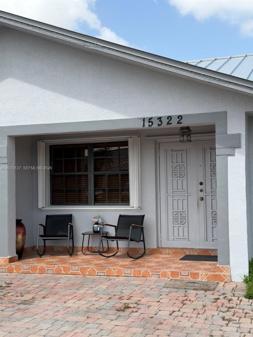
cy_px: 168
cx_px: 126
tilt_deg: +2.2
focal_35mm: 48
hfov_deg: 30.3
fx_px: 468
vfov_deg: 39.7
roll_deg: +1.1
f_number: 1.78
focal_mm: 6.76
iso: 64
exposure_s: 1/3891
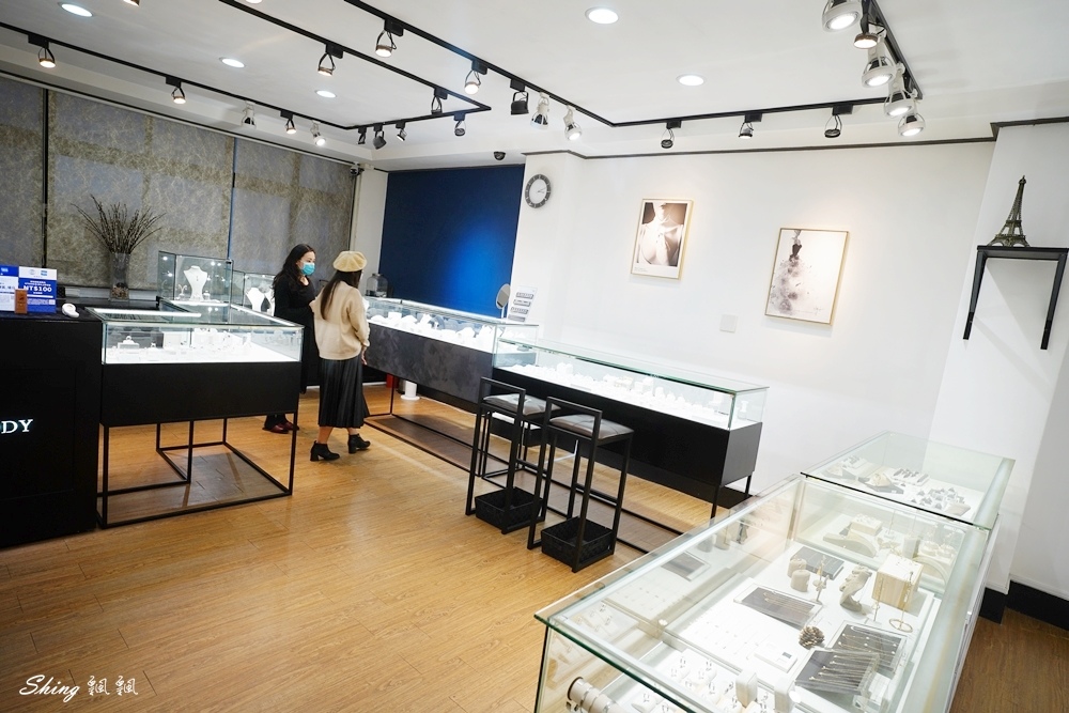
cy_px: 356
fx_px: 594
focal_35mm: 20
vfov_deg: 61.9
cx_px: 534
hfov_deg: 84.0
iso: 125
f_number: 5.6
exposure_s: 1/30
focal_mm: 20
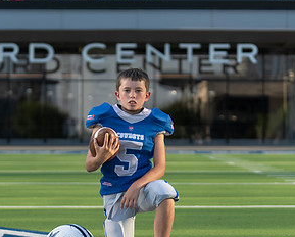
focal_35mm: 136
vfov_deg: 11.4
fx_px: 1189
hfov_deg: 14.1
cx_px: 117
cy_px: 146
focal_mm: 70
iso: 100
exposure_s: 1/640
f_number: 2.8
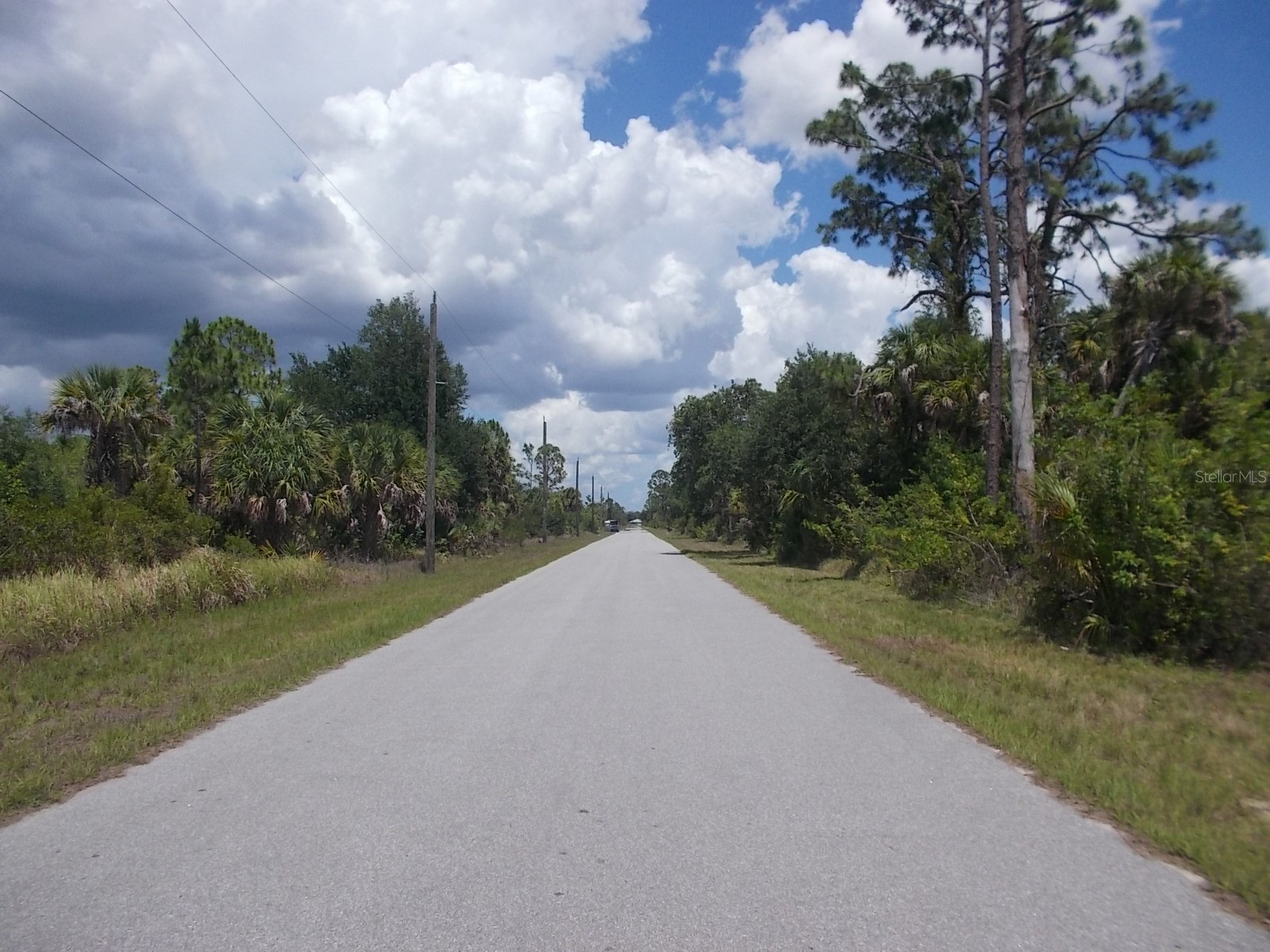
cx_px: 635
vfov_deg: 48.2
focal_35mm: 29
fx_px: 1064
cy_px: 476
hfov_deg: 61.7
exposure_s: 1/1499
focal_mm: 4.1
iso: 80
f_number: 3.3
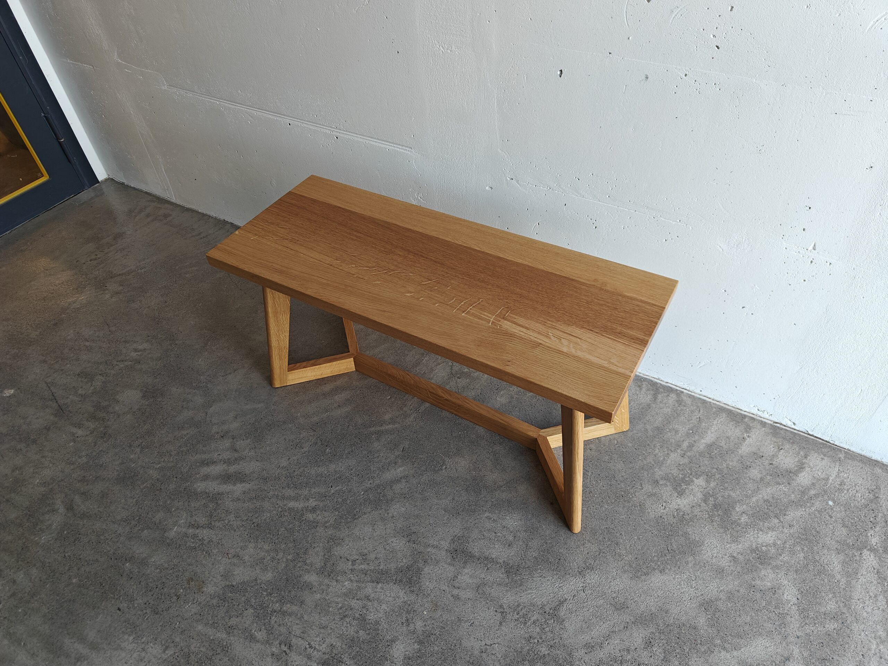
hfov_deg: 71.6
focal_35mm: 24
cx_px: 444
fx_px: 616
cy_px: 333
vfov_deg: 56.8
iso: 100
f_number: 1.8
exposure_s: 1/100
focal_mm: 5.59
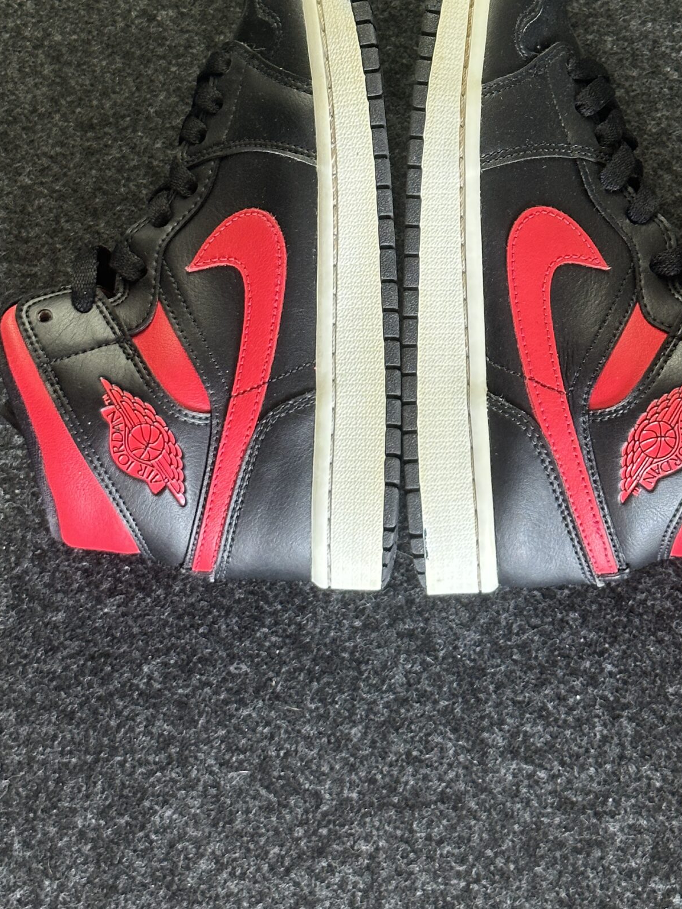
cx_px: 398
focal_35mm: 77
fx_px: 2023
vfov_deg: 25.0
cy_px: 218
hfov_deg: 19.1
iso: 200
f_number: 1.78
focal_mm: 6.86
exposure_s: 1/33
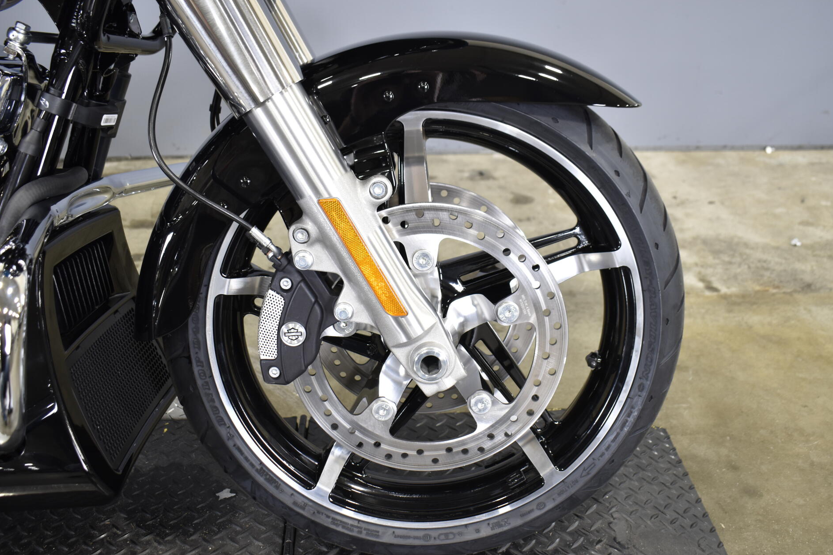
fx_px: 810
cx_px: 417
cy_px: 279
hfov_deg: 54.4
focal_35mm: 35
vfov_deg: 37.8
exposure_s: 1/15
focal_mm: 22
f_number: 3.8
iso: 400
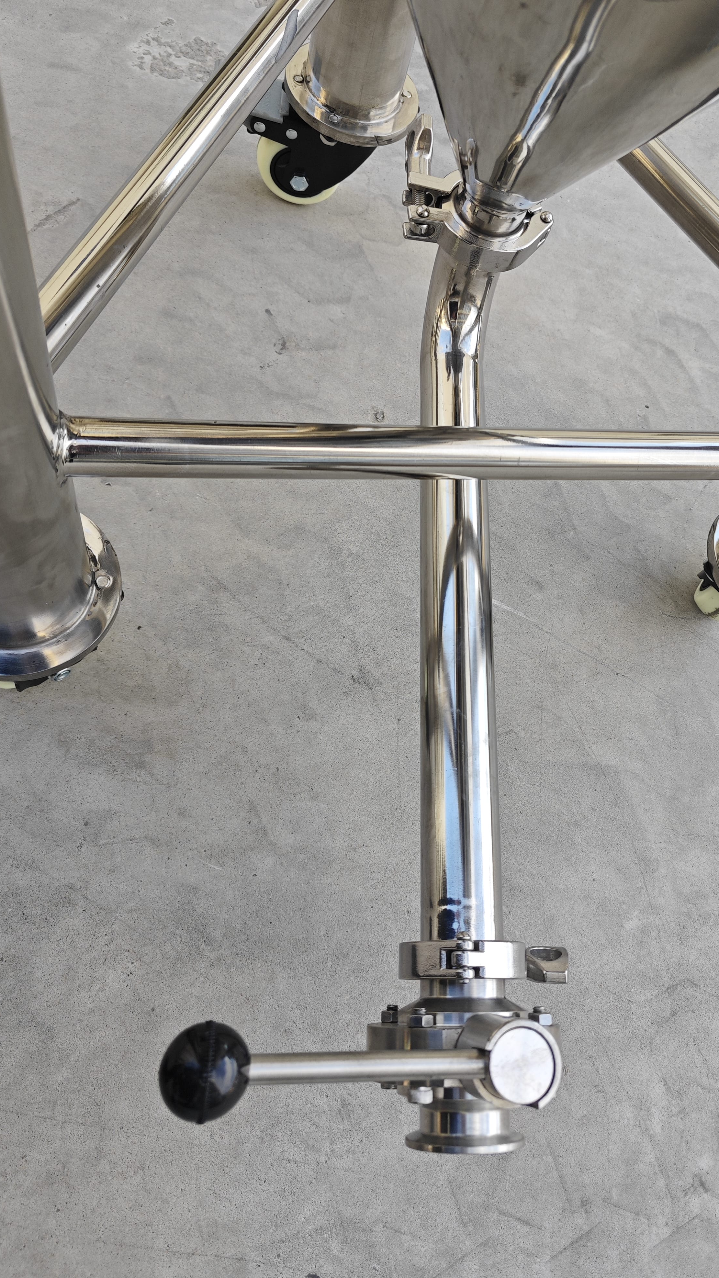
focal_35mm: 26
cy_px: 616
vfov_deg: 71.9
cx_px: 427
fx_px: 881
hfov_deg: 44.2
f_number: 1.8
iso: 50
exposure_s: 1/387
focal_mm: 5.43
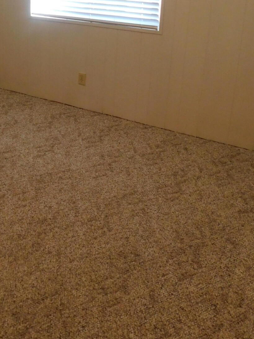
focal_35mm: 42
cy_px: 49
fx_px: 411
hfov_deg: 32.9
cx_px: 34
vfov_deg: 42.0
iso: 320
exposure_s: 1/30
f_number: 3
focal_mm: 4
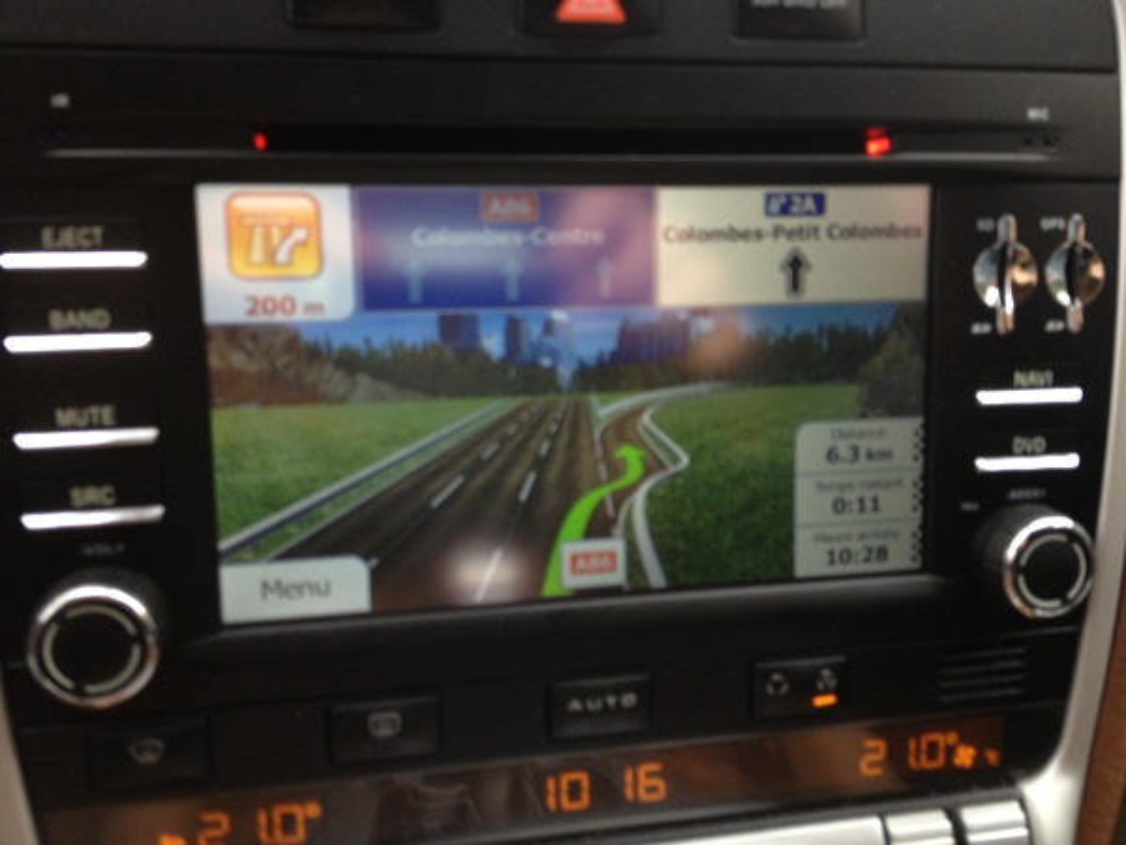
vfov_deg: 40.7
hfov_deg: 52.6
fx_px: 1138
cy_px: 422
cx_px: 563
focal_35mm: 35
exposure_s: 1/20
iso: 50
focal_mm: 4.28
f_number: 2.4
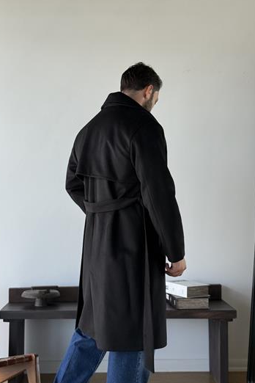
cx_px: 113
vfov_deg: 38.9
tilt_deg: +1.6
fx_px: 542
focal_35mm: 51
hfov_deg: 26.5
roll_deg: +0.0
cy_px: 190
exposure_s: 1/257
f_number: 1.78
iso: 64
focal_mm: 6.76
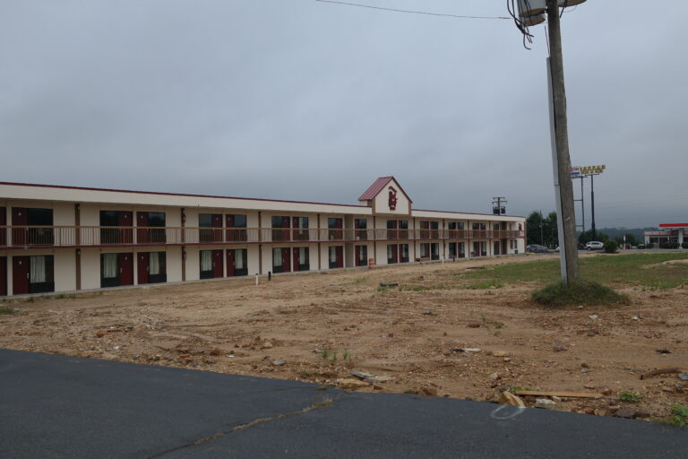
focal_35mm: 30
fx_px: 573
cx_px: 344
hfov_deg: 61.9
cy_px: 230
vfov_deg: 43.6
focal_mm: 20
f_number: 6.3
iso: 100
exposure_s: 1/320
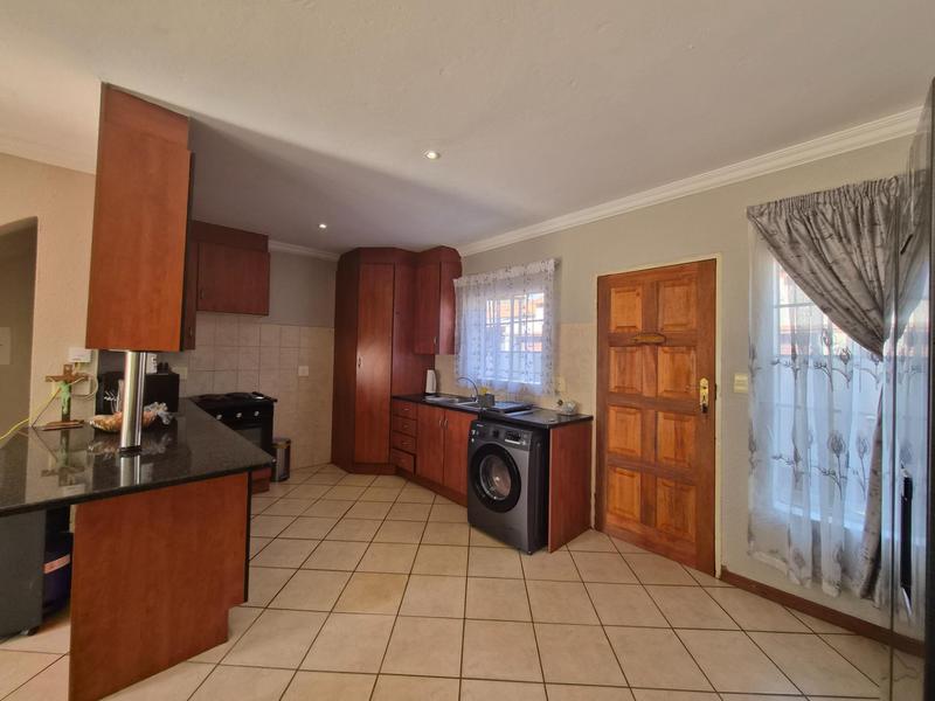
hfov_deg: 106.2
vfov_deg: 89.9
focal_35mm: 13
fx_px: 351
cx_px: 468
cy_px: 350
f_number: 2.2
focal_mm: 1.7
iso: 50
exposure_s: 1/50
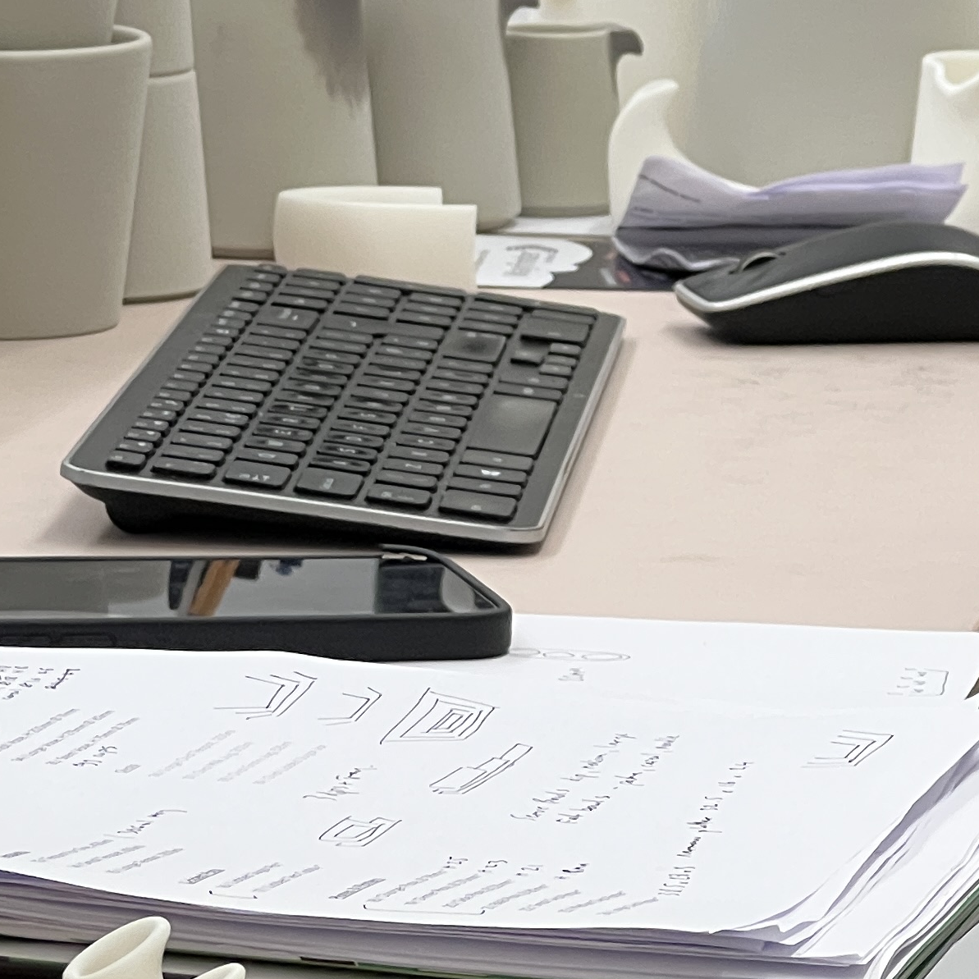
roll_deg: +0.3
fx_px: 7359
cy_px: 358
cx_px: 344
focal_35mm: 230
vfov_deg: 7.6
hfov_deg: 7.6
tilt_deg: -7.3
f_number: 2.8
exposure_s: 1/100
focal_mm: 9
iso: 160
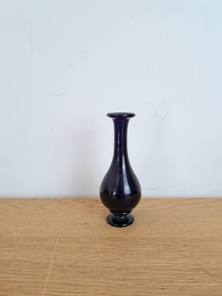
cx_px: 111
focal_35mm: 24
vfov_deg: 71.6
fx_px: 205
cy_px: 148
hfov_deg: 56.8
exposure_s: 1/50
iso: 64
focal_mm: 5.23
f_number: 1.8
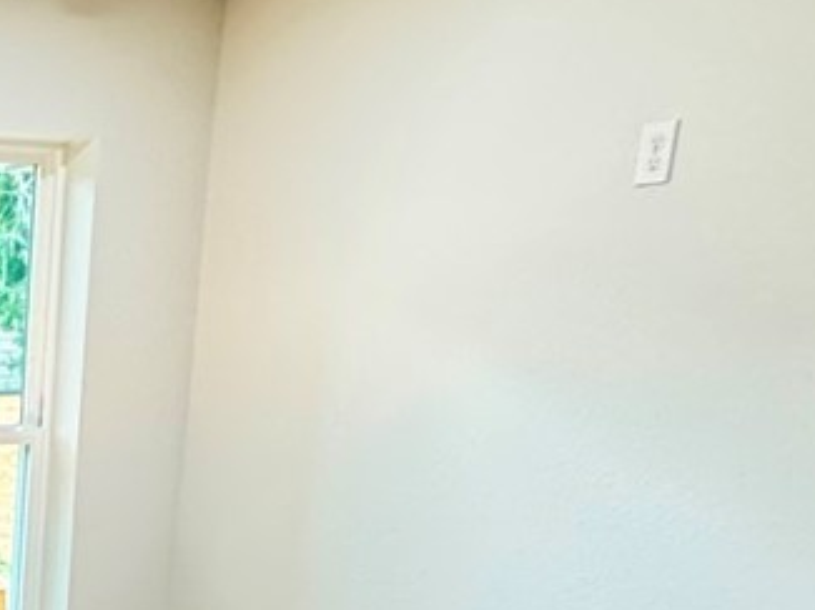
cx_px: -431
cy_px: 926
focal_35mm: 69
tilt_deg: -17.3
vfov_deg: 18.7
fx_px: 1623
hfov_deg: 22.6
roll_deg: +1.3
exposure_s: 1/60
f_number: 2.2
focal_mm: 2.22
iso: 320
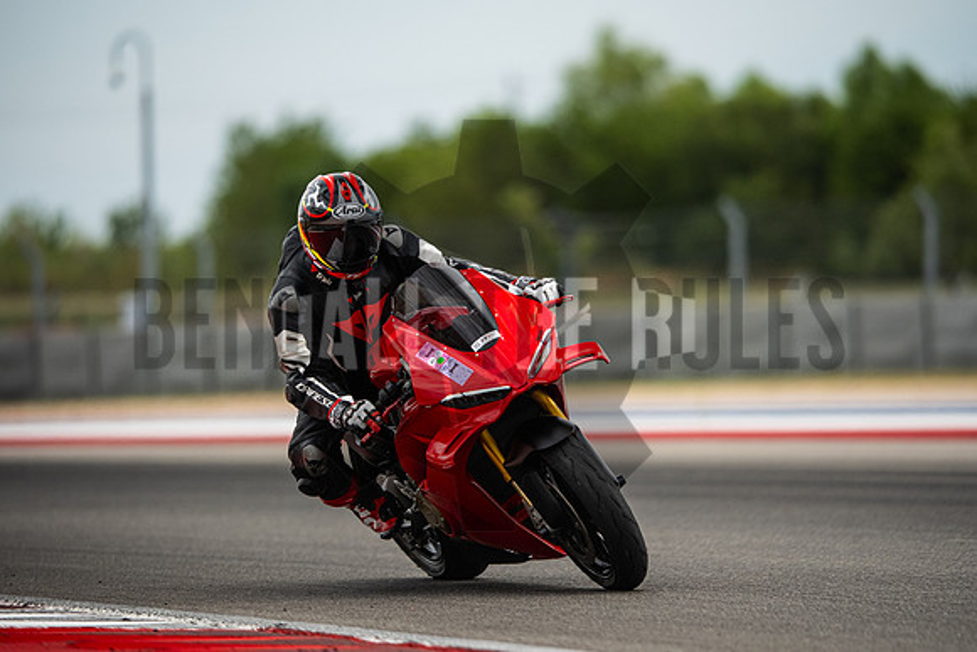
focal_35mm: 300
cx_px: 488
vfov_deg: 4.6
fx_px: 8143
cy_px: 326
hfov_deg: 6.9
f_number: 2
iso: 400
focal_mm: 200
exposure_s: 1/5000
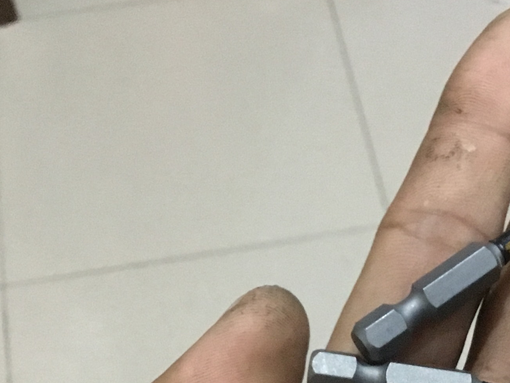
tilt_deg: -59.5
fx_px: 1149
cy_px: 432
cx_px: 427
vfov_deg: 18.1
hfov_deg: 24.5
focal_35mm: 78
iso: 320
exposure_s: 1/17
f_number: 2.4
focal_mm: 3.3
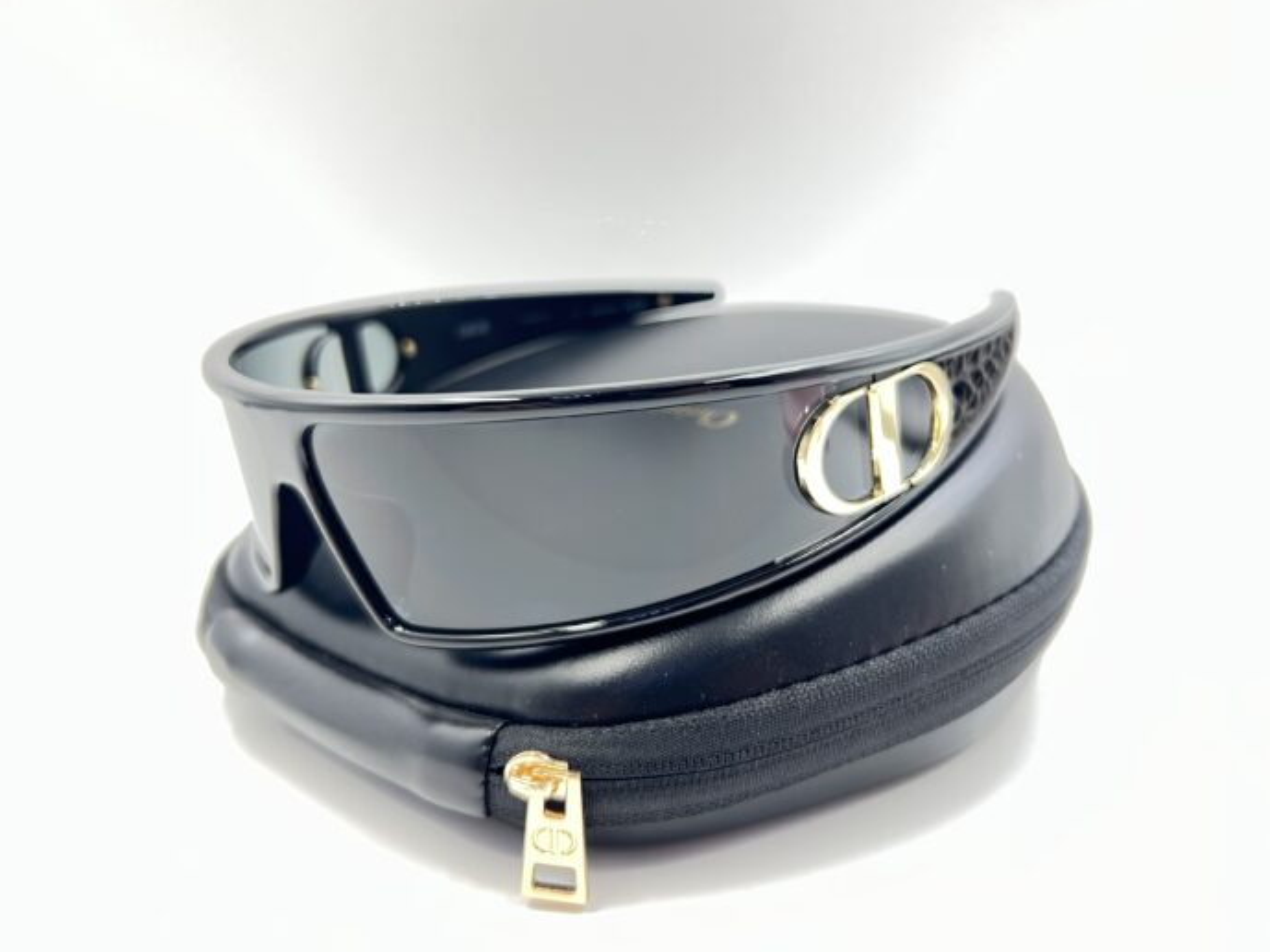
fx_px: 1063
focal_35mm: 29
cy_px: 450
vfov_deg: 48.2
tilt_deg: -11.7
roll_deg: +2.3
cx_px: 641
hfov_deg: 61.7
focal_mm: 5.7
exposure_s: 1/83
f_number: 1.5
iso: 125
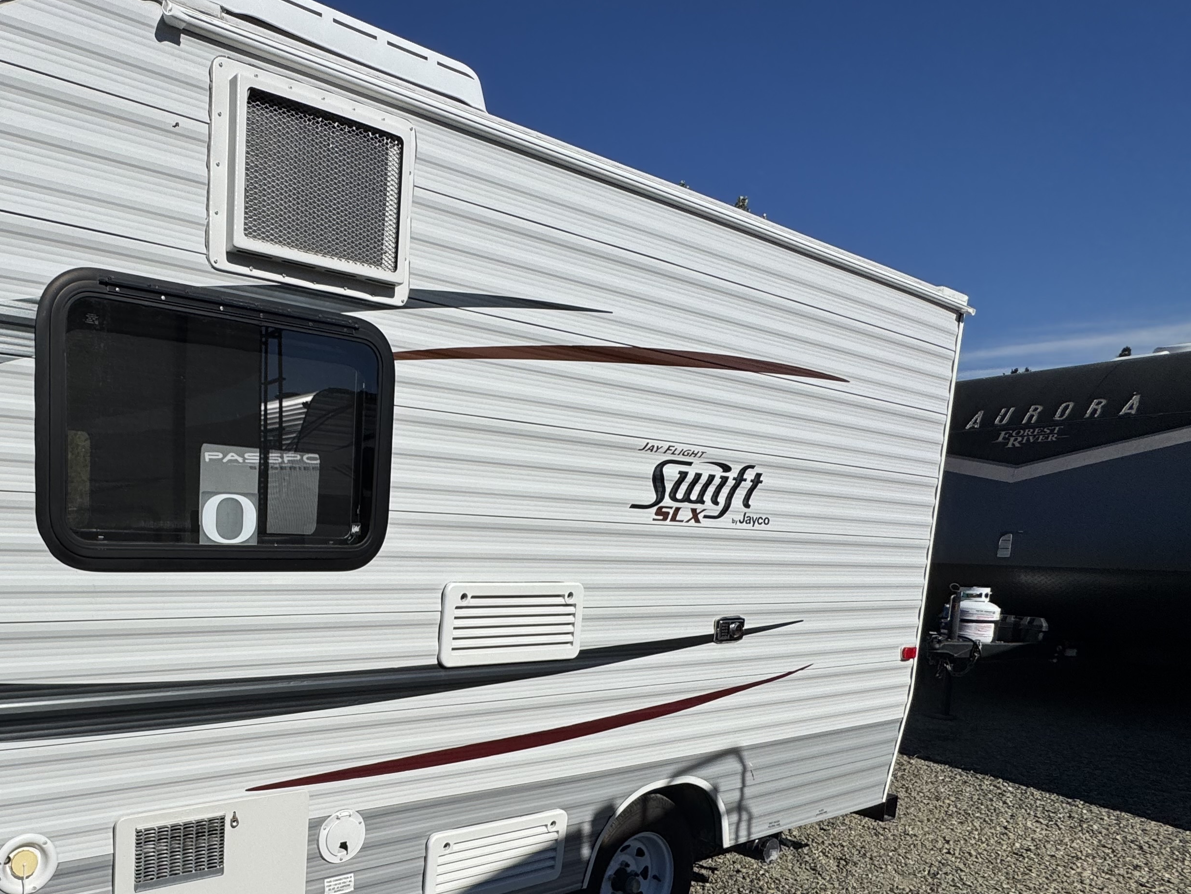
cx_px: 247
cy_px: 618
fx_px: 791
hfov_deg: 67.3
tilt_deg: -7.2
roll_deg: -0.2
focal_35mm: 23
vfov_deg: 57.2
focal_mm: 2.22
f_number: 2.2
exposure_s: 1/4630
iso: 32
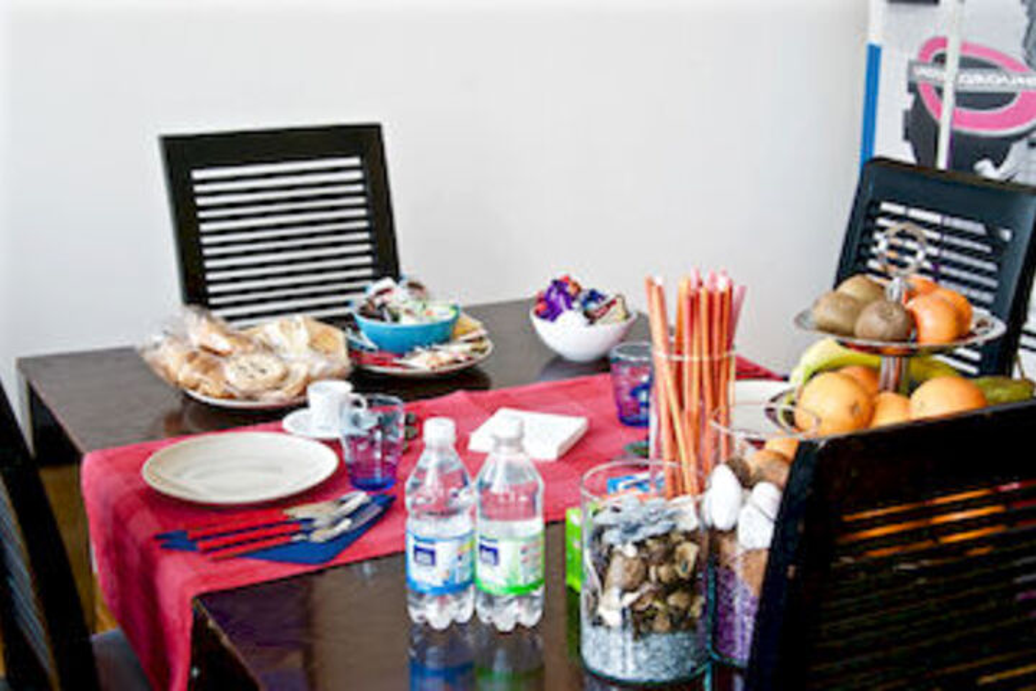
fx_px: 1640
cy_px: 346
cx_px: 518
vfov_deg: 23.8
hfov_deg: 35.1
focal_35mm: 57
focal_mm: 38
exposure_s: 1/30
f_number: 5.6
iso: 200
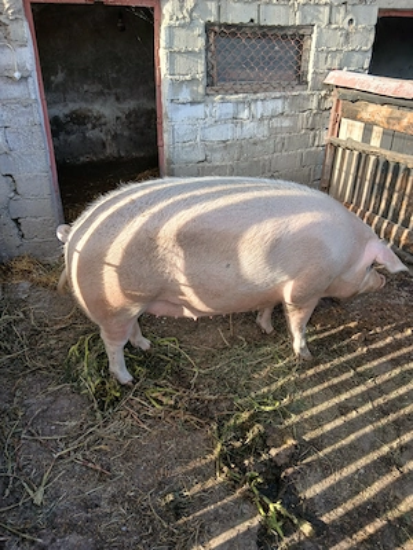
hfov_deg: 53.1
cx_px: 206
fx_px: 414
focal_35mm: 26
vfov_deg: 67.3
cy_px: 275
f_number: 1.8
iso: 20
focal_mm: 3.98
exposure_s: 1/109
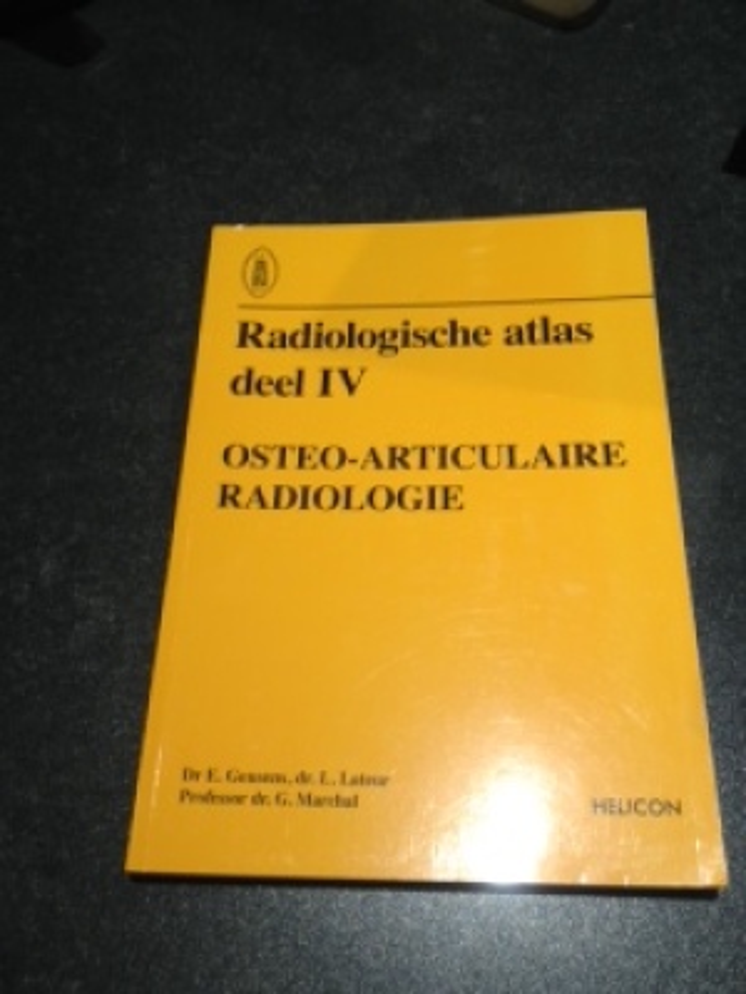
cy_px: 497
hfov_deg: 40.7
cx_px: 373
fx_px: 1006
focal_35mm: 35
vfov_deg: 52.6
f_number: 2.4
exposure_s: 1/20
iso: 64
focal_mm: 4.28
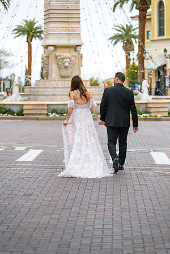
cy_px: 127
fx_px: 850
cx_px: 85
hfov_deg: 11.4
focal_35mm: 120
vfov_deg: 17.1
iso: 250
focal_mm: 120
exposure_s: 1/3200
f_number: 2.8
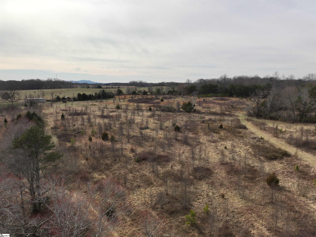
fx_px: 219
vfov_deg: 56.8
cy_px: 118
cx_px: 158
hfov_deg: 71.6
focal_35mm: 24
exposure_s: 1/500
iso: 190
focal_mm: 12.29
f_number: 2.8
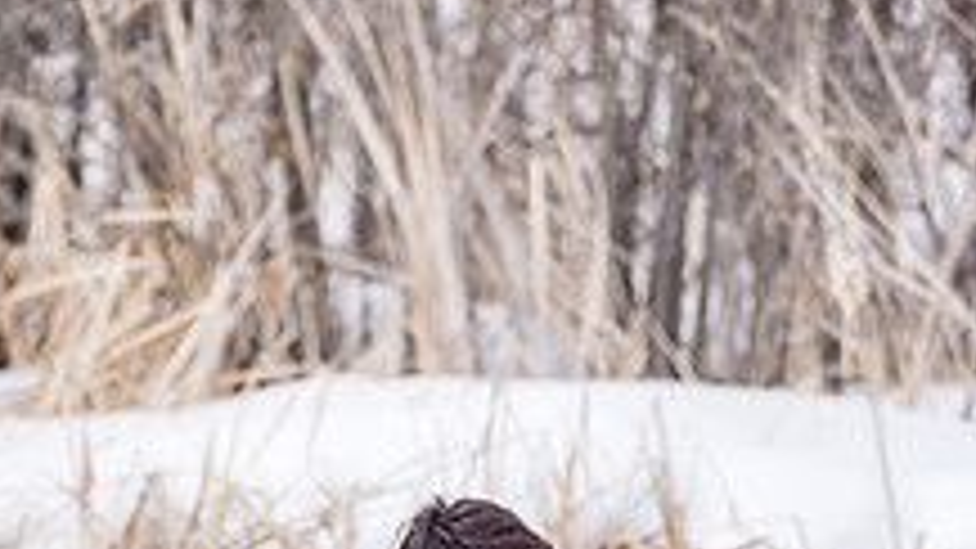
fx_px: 32656
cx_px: 351
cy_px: 628
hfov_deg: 1.7
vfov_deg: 1.0
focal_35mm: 1262
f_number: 5.6
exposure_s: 1/800
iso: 280
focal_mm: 300
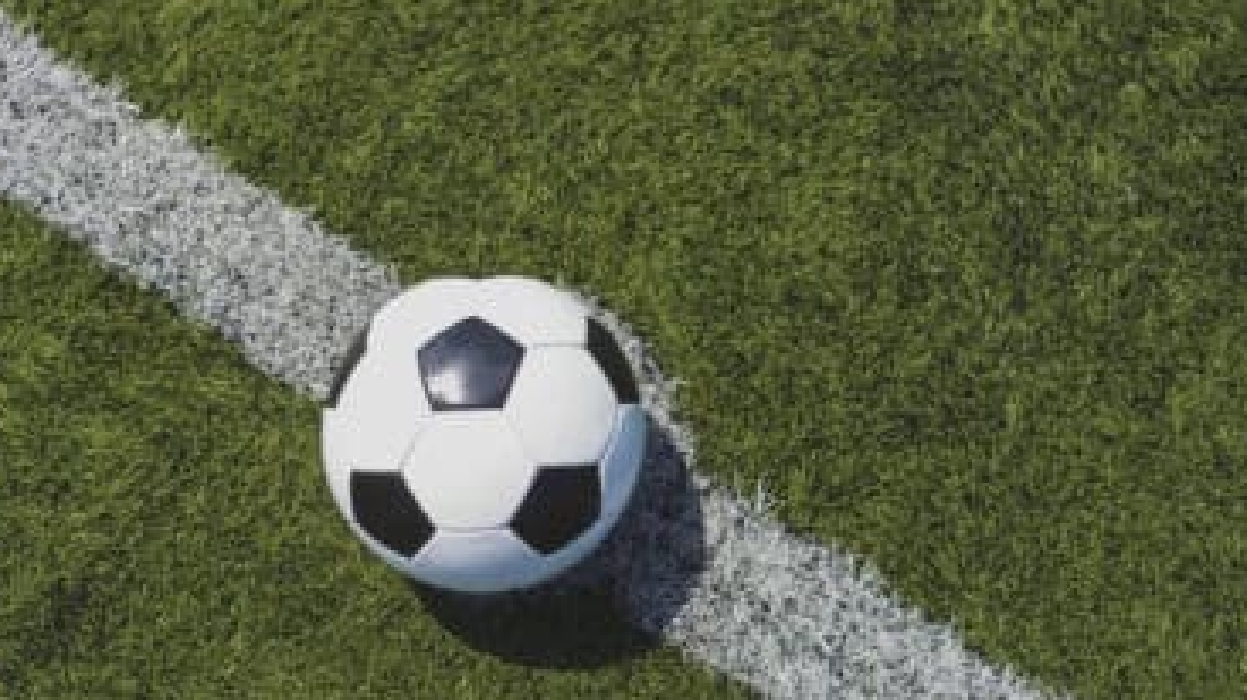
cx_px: 499
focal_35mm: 45
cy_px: 343
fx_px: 1487
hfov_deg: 45.3
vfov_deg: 26.5
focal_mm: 35
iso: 50
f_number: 4
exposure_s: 1/800
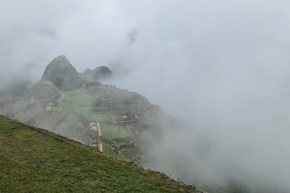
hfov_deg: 67.4
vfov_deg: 47.8
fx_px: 217
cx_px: 144
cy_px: 82
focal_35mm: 27
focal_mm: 7
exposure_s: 1/1018
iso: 50
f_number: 1.8
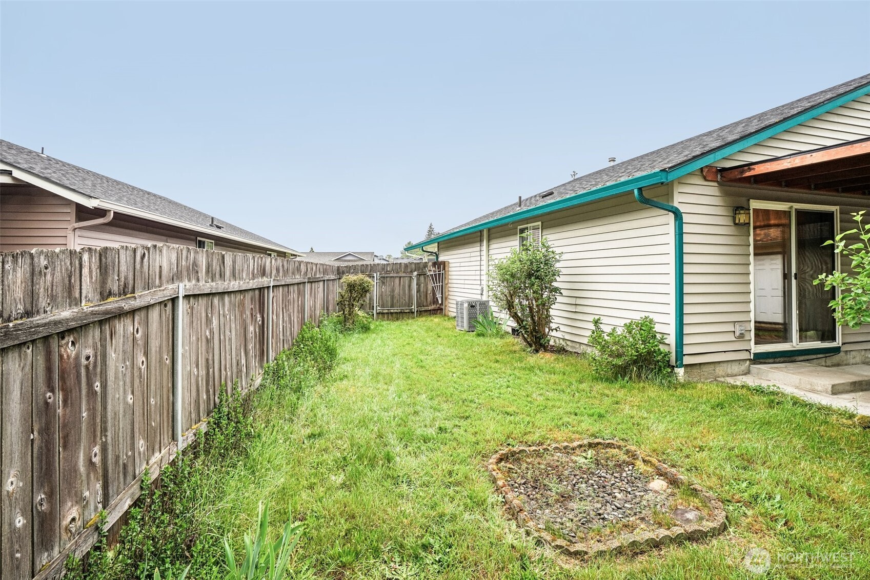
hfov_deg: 96.7
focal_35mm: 16
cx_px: 435
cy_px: 290
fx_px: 387
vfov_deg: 73.7
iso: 400
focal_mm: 16
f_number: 8
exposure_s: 1/160
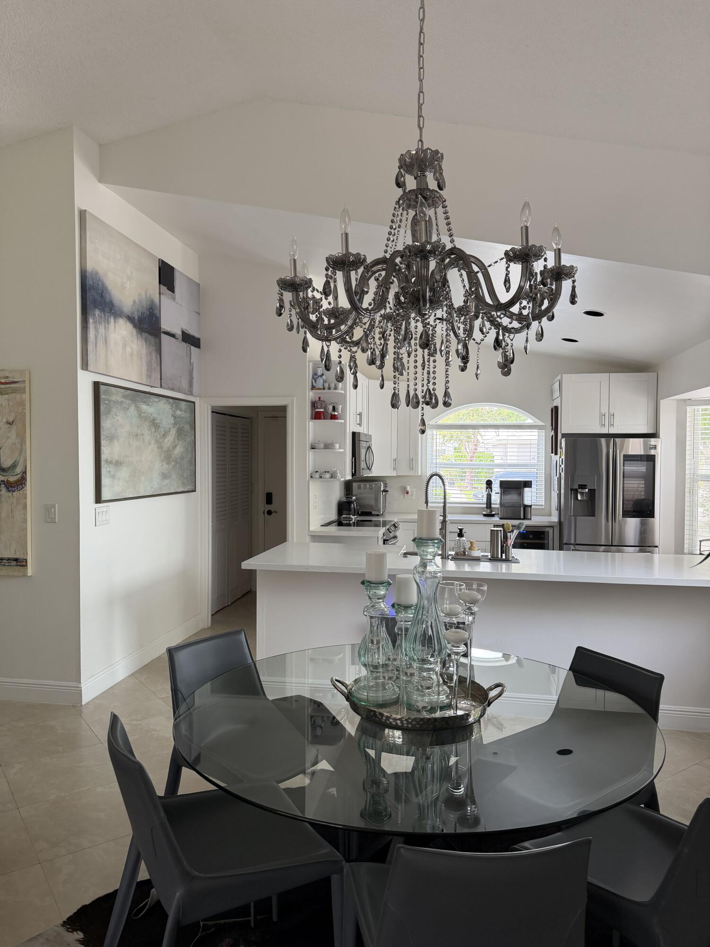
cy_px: 474
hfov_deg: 56.8
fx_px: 656
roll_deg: +0.4
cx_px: 355
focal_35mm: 24
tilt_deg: -2.1
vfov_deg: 71.6
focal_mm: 6.76
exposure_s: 1/121
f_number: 1.78
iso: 200
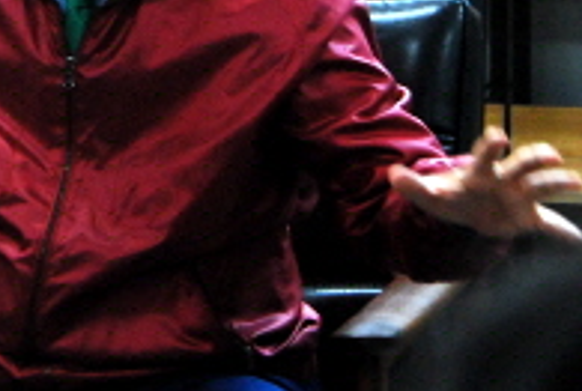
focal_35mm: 231
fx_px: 3743
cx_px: -6
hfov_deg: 8.8
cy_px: 67
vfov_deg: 6.0
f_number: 6.3
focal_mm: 60
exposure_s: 1/60
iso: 1600
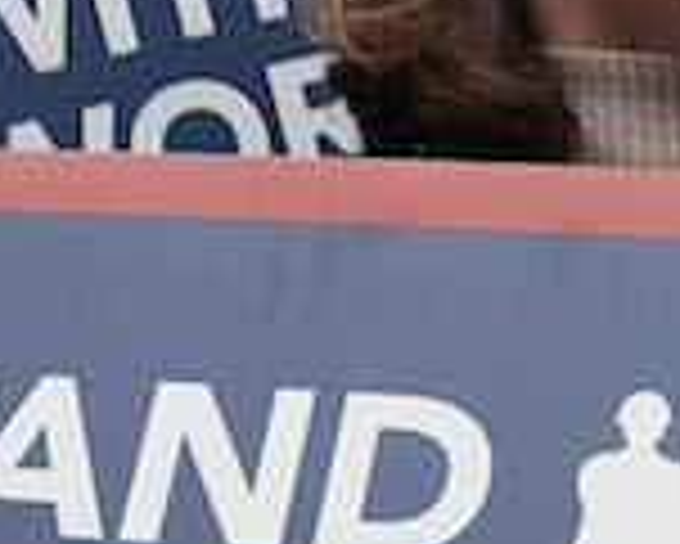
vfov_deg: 9.7
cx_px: 635
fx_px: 3222
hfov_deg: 11.9
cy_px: 276
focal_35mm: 160
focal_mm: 35
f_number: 5
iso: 400
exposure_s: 1/160
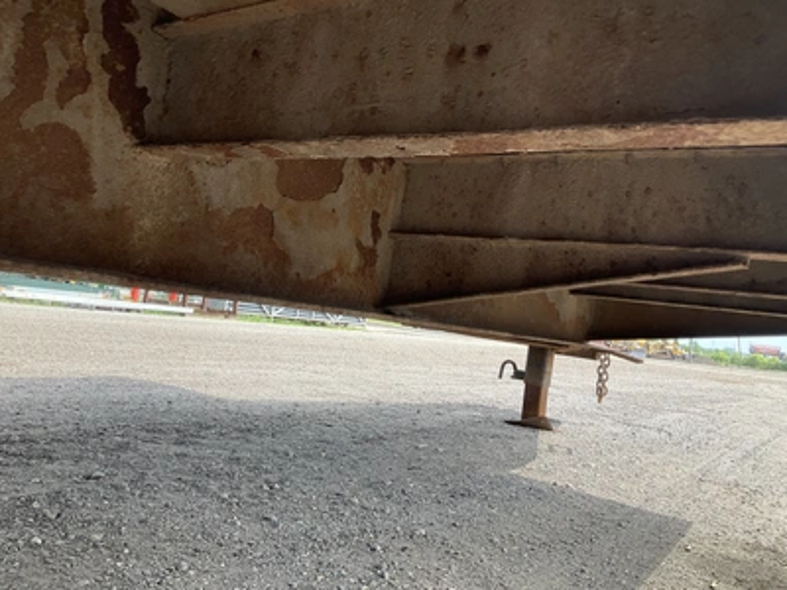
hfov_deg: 61.7
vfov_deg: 48.2
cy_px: 295
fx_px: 659
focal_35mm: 29
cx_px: 394
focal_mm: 3
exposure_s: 1/353
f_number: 1.8
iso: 25
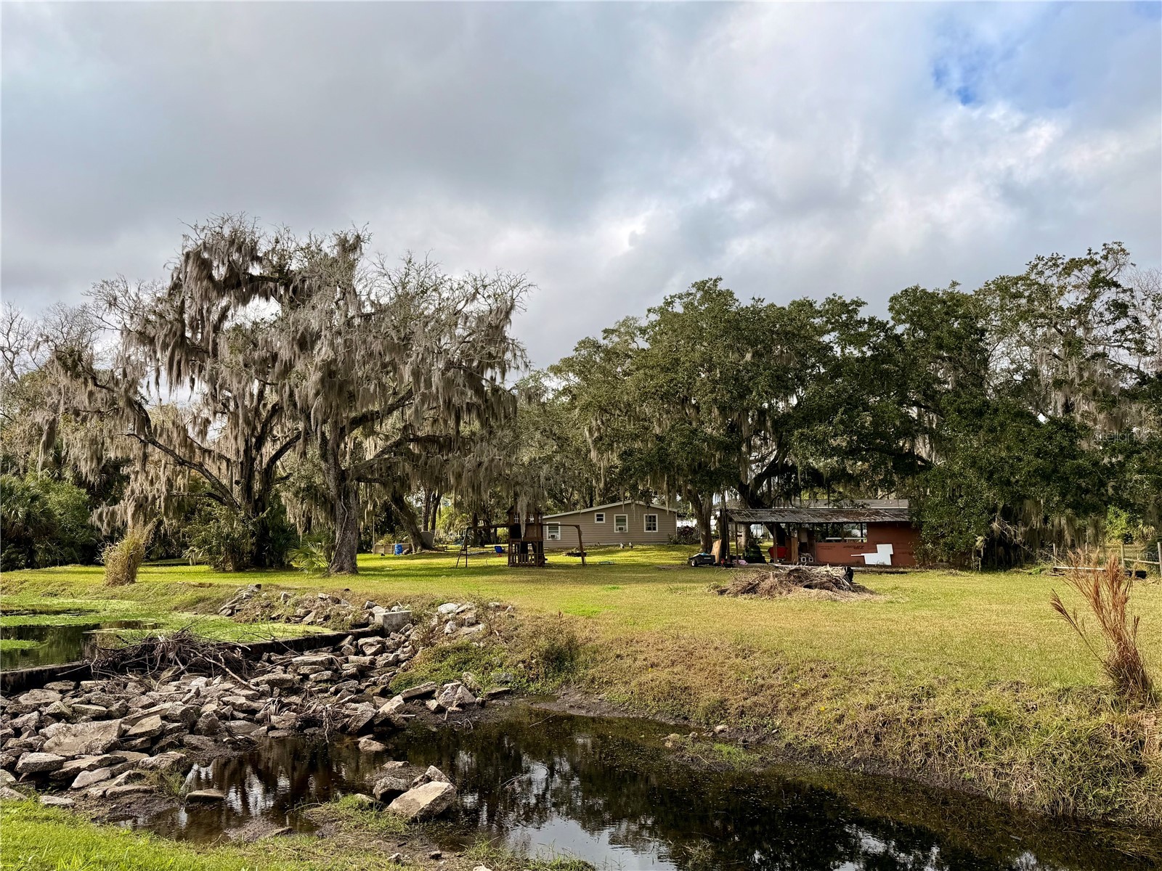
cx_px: 581
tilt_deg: +7.0
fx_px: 806
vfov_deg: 56.8
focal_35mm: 24
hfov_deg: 71.6
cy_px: 436
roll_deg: +0.5
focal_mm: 6.76
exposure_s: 1/4167
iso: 80
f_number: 1.78
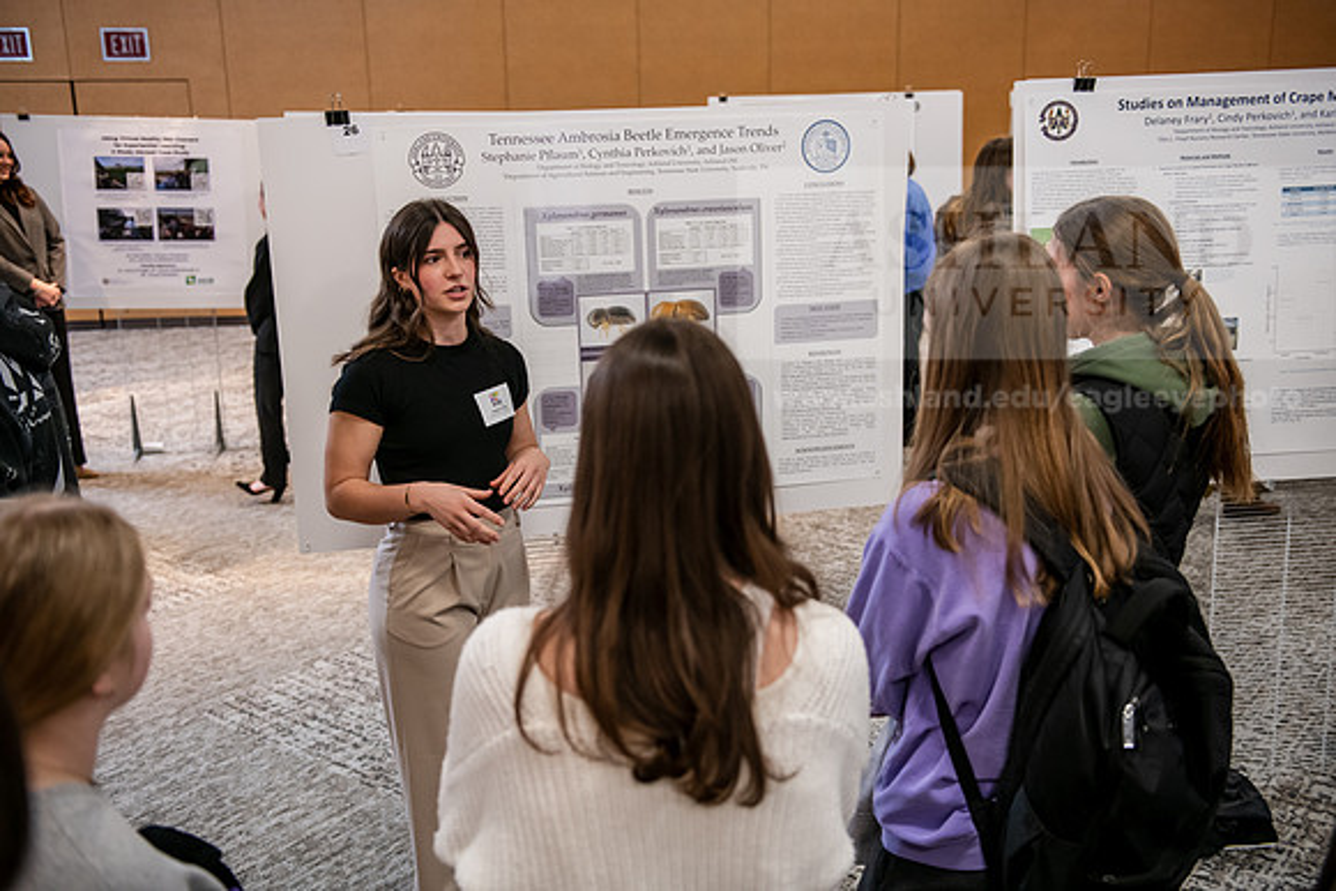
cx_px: 668
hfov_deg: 50.7
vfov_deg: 35.1
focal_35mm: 38
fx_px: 1410
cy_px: 446
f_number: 3.2
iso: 1600
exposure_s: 1/160
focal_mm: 38
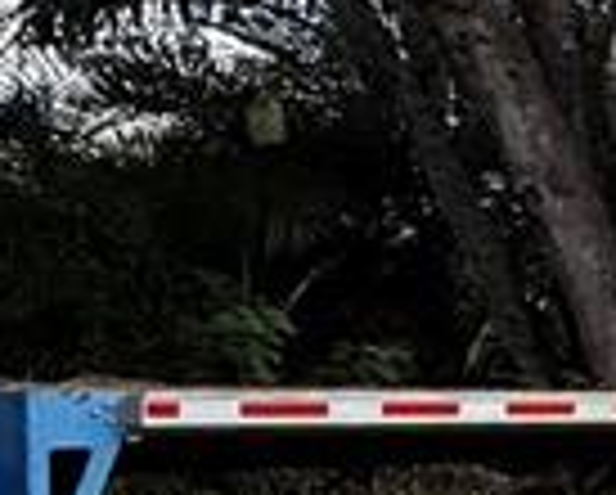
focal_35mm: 102
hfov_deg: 10.4
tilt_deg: -0.2
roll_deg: -1.1
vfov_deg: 15.1
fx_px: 1862
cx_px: 2001
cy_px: 382
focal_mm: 2.22
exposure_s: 1/1050
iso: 64
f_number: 2.2
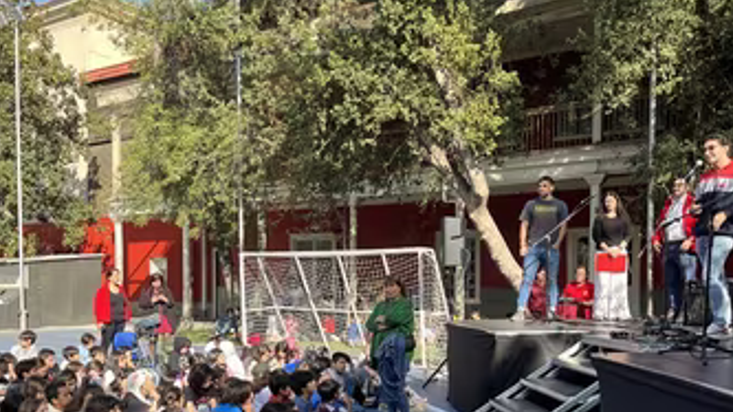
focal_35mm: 34
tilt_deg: -1.4
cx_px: 383
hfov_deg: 58.0
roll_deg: -0.2
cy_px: 293
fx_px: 661
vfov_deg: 34.1
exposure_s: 1/696
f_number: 1.6
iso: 50
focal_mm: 5.1
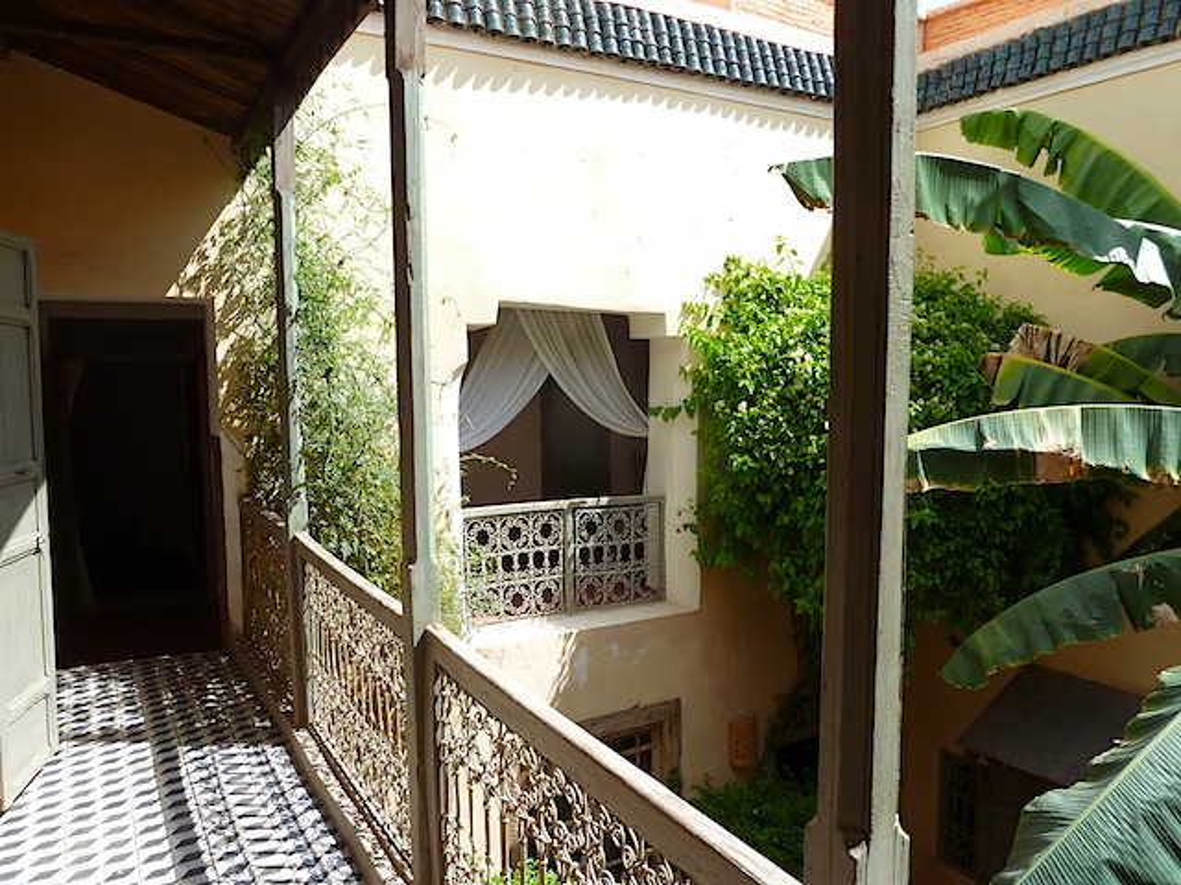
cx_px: 590
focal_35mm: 25
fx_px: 853
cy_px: 442
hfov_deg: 69.4
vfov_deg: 54.9
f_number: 4
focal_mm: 4.1
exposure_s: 1/320
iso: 80
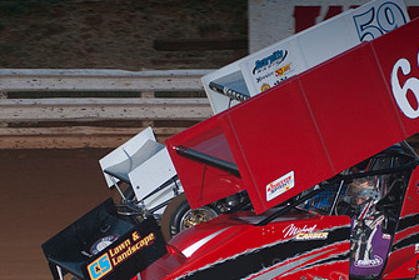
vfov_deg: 6.6
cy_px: 216
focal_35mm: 208
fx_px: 2423
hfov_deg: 9.9
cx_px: 290
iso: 200
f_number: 4
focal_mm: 80
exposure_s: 1/400
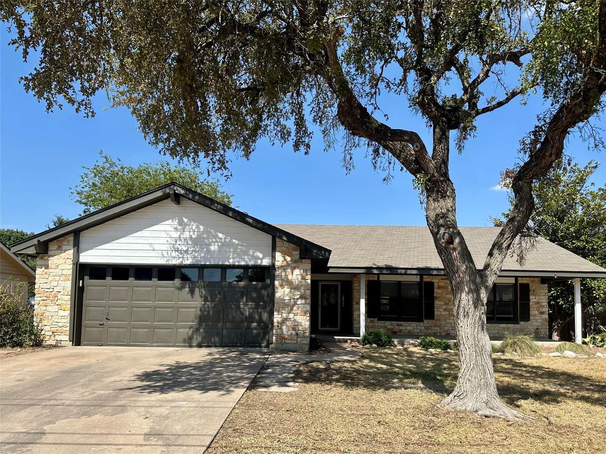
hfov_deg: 71.6
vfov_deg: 56.8
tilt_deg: +9.5
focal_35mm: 24
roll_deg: +1.5
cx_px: 303
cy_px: 227
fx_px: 420
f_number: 1.78
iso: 80
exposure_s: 1/4016
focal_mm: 6.86
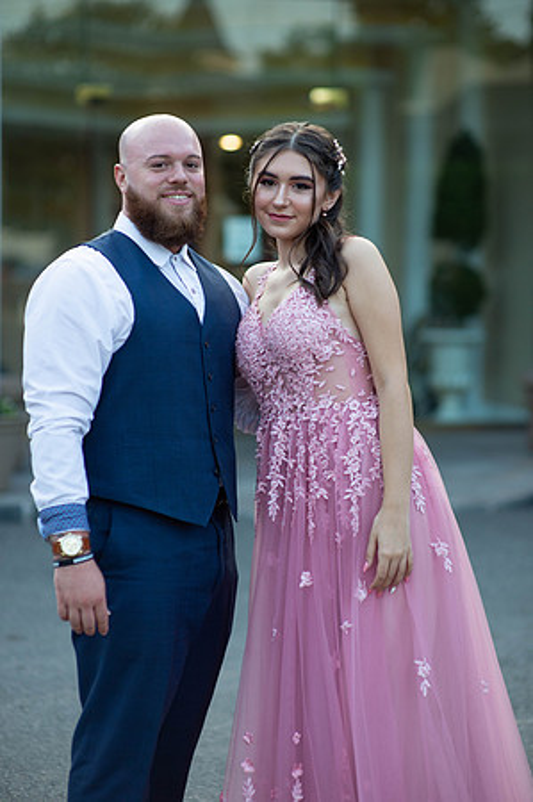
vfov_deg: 23.9
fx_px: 1892
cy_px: 401
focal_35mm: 85
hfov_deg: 16.0
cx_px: 266
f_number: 2
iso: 250
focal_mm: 85
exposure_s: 1/800
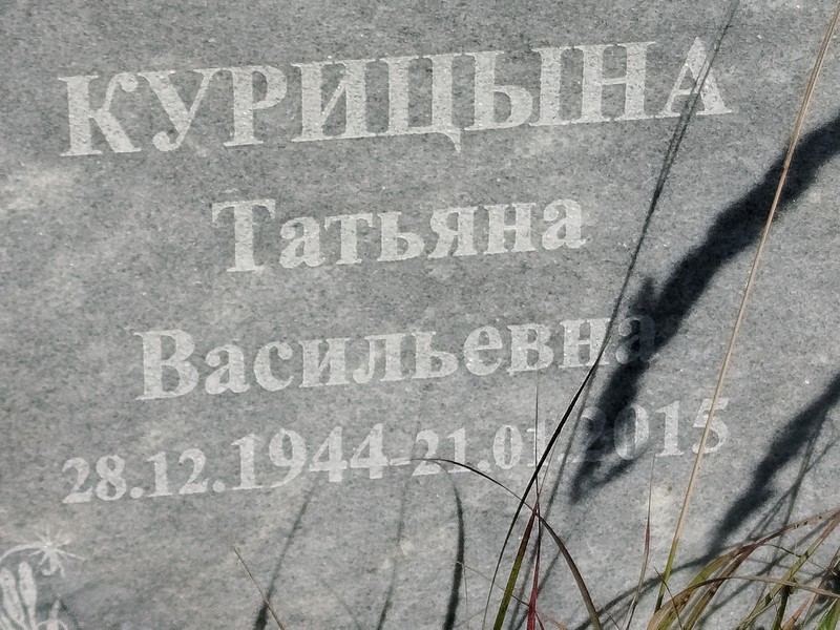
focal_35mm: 48
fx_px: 1165
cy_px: 315
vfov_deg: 30.3
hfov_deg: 39.7
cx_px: 420
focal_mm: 5.31
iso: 50
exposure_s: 1/1414
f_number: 1.7
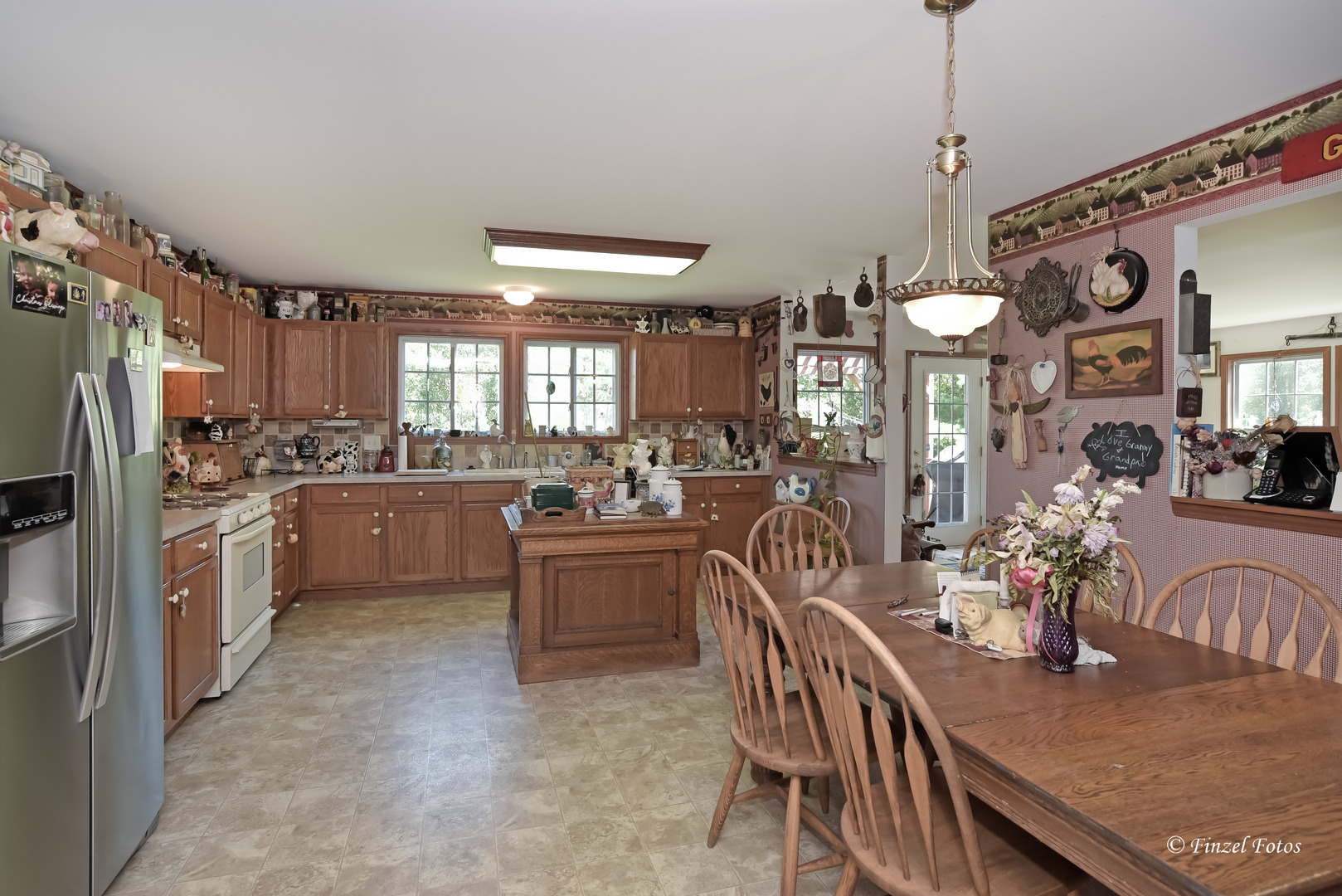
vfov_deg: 67.4
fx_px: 671
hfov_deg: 90.0
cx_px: 671
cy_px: 448
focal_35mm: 18
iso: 500
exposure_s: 1/40
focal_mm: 18
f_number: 7.1
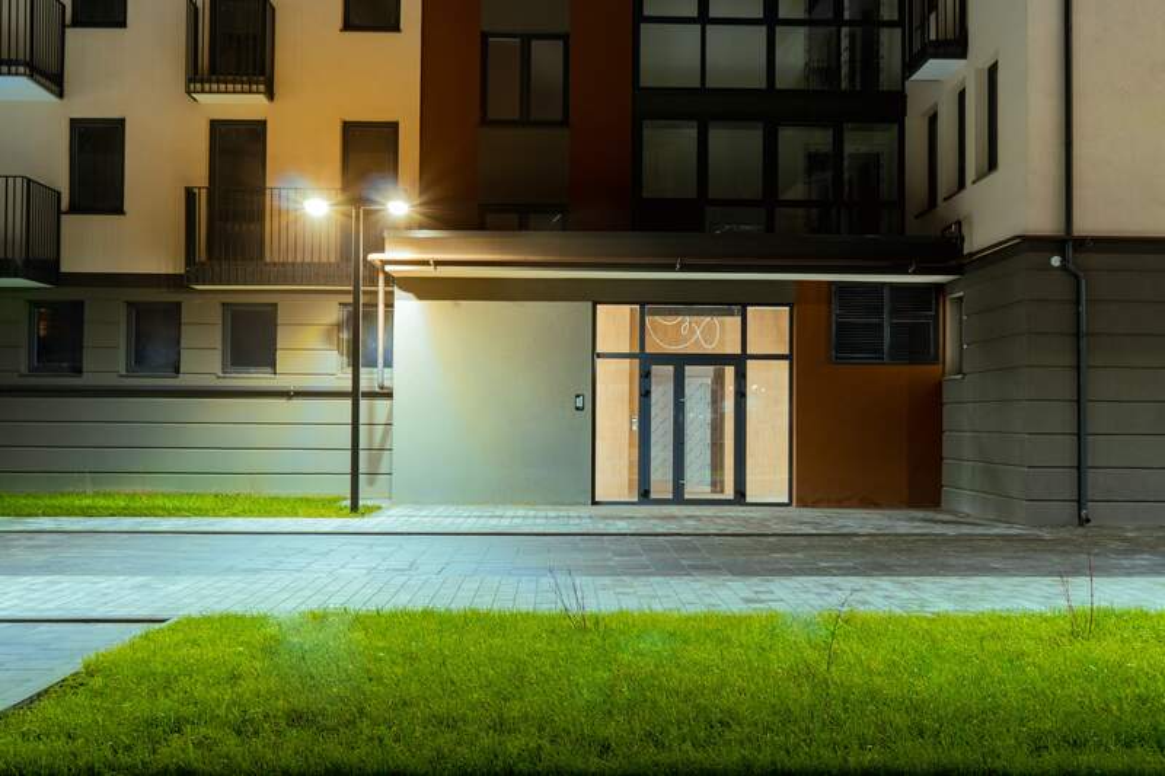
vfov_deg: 34.2
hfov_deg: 49.6
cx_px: 582
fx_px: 1262
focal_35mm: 39
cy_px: 388
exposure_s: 5
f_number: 5.6
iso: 100
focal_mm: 26
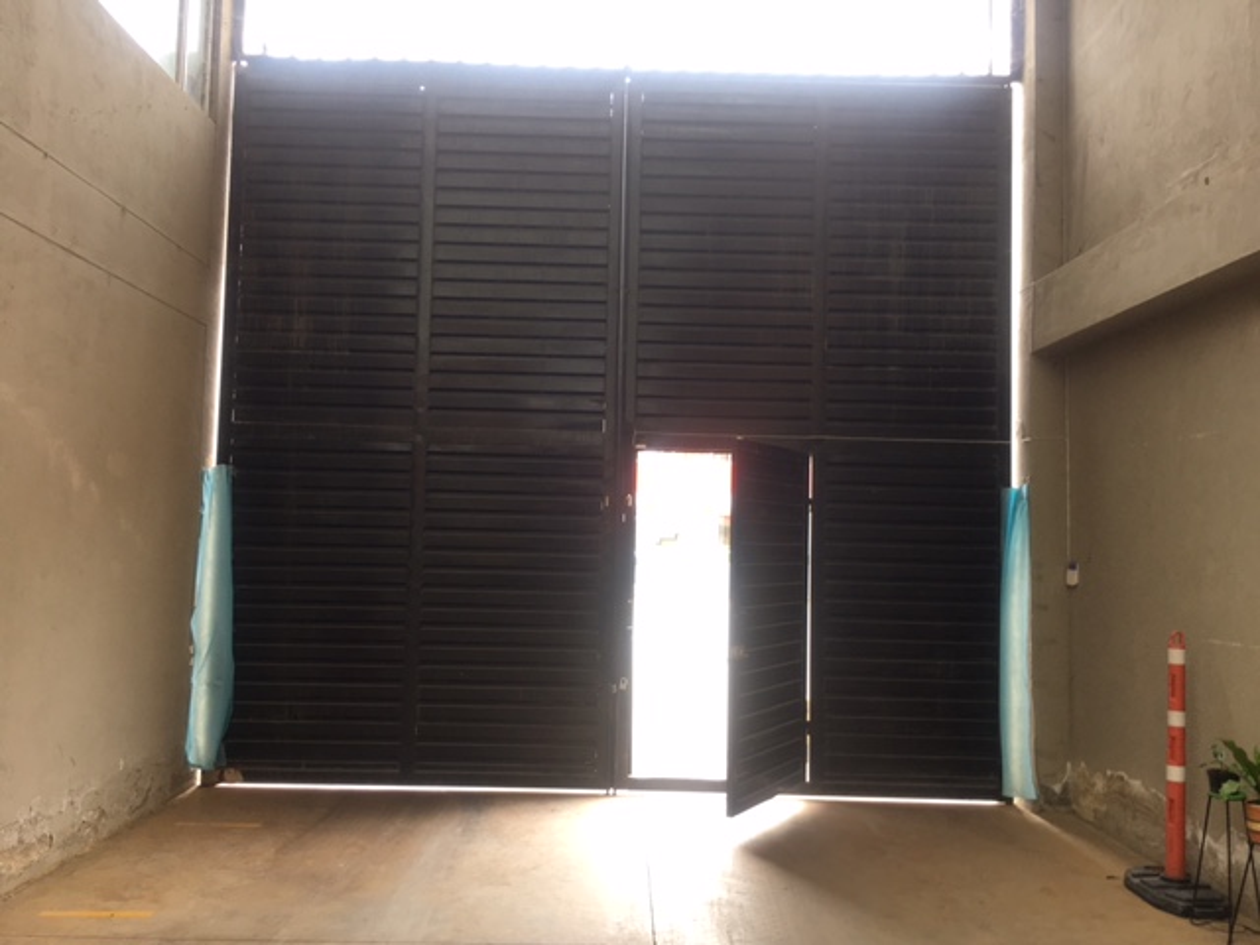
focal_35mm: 29
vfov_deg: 48.2
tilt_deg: +5.3
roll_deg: -1.0
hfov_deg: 61.7
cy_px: 472
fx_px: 1056
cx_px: 630
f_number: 2.2
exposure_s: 1/40
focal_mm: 4.15
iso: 25
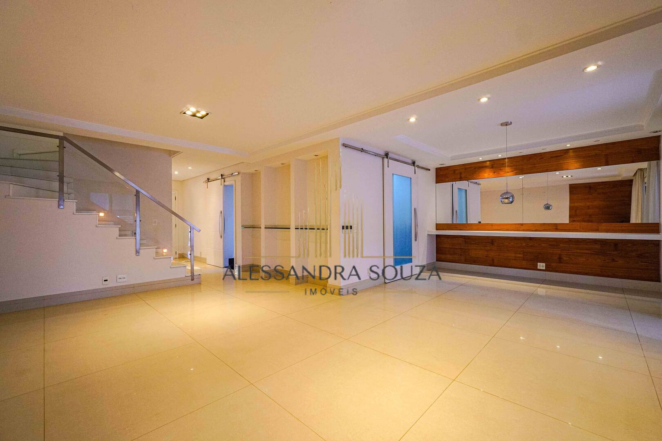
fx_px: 276
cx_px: 331
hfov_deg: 100.4
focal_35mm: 15
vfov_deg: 77.3
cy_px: 220
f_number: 6.3
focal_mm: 10
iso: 800
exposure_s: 1/10
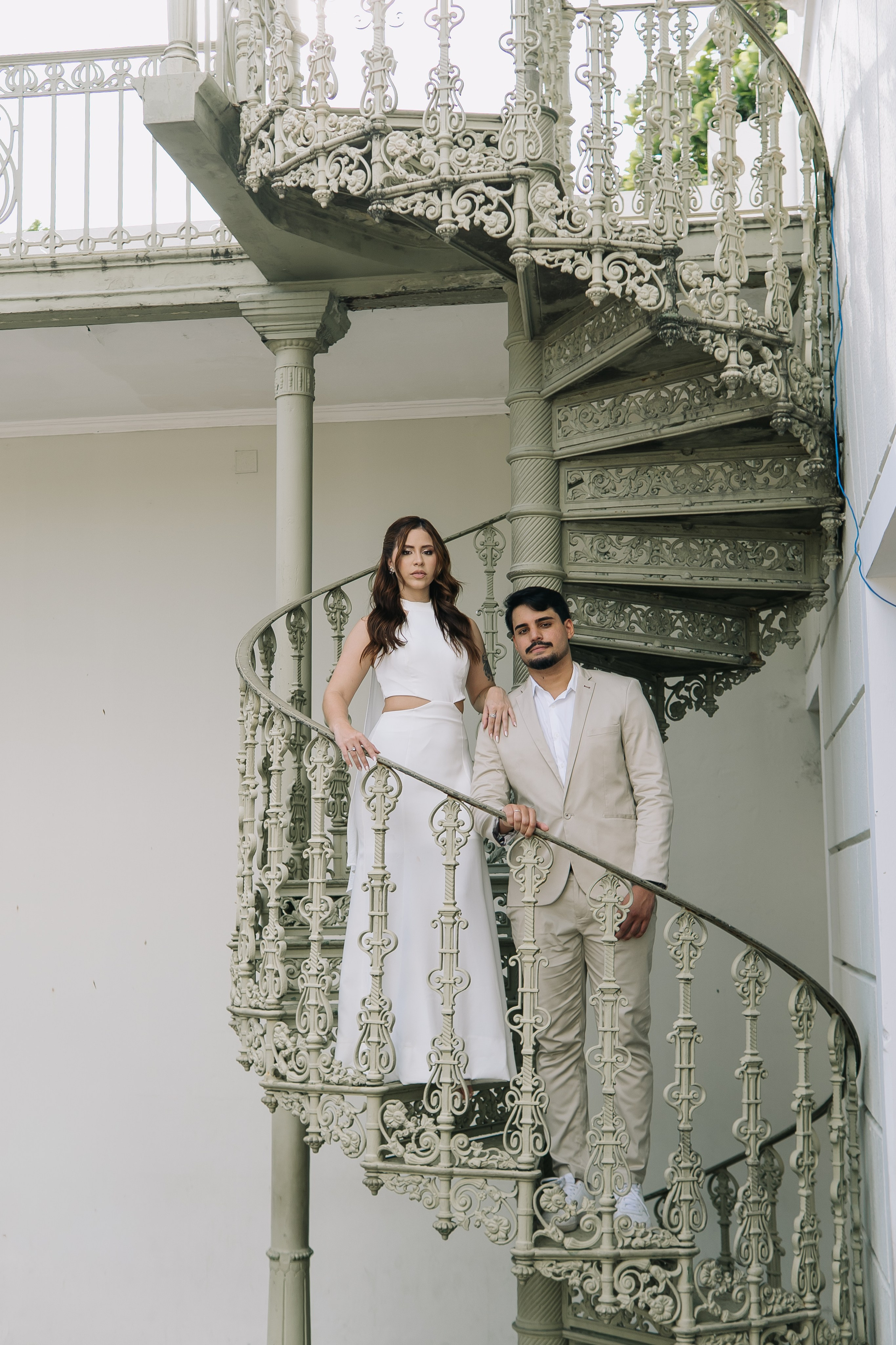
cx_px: 448
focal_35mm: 45
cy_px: 672
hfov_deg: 29.9
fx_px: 1680
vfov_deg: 43.6
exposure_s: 1/200
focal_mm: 30
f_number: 2.8
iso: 100
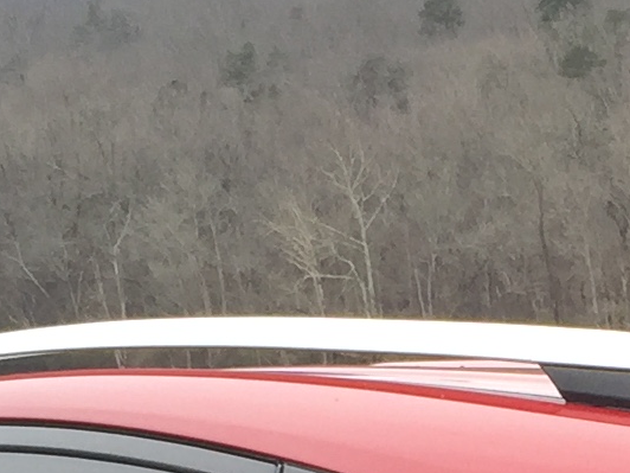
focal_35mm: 178
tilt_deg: -10.5
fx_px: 3240
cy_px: 953
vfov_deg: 8.0
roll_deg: +2.1
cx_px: 937
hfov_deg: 10.7
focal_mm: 4.15
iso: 32
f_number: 2.2
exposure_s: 1/214
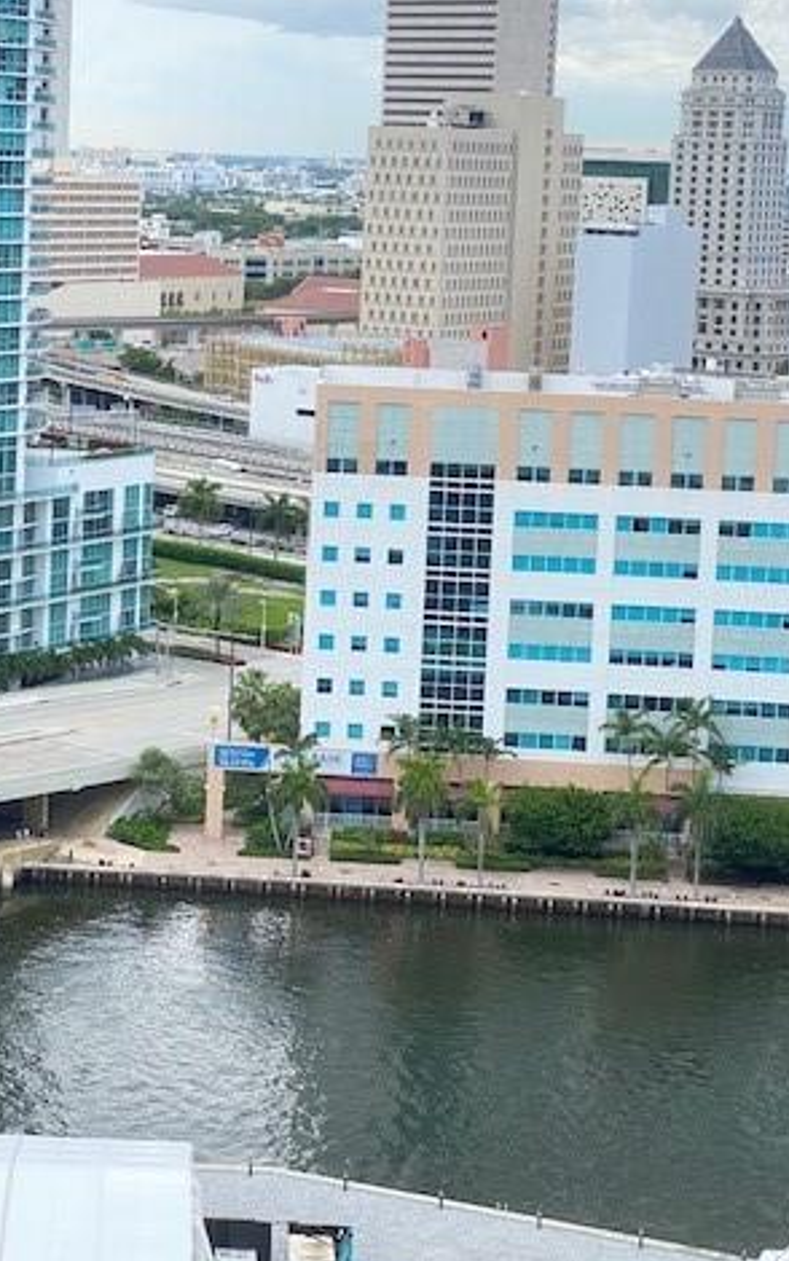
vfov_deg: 27.3
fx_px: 2579
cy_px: 427
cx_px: 199
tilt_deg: -6.8
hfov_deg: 17.3
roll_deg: -2.3
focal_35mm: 75
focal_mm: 6
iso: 20
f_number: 2
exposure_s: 1/187
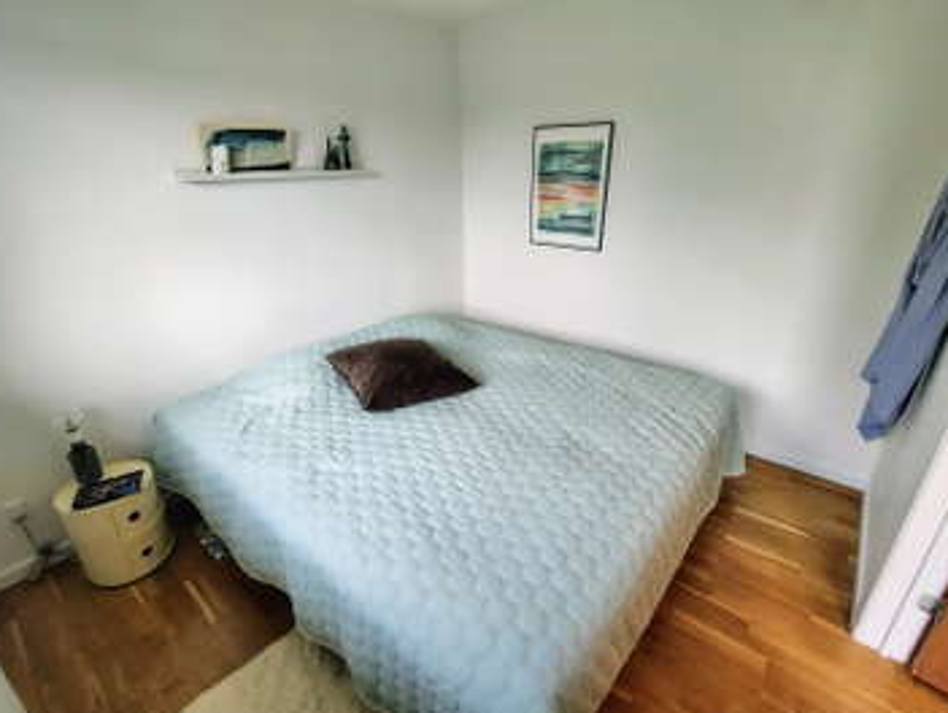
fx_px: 466
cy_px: 354
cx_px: 466
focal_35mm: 17
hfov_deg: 91.0
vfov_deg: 74.8
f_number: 2.2
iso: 136
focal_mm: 1.66
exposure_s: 1/50
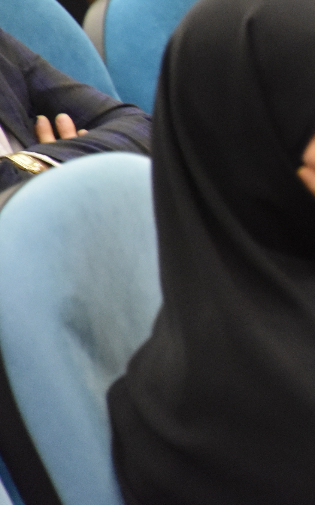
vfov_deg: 2.7
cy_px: 82
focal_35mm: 782
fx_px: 10739
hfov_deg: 1.7
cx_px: 636
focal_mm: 300
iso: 6400
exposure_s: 1/30
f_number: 5.6
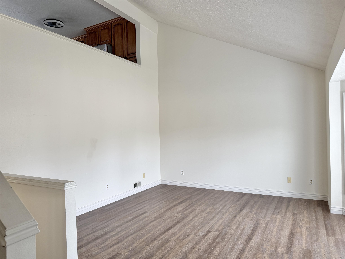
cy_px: 130
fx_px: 239
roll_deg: +1.8
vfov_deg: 56.8
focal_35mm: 24
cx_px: 172
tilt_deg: -0.8
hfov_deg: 71.6
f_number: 1.78
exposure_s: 1/121
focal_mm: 6.76
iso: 80
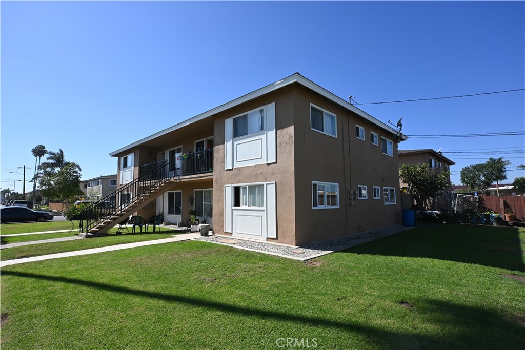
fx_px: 263
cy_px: 175
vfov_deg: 67.4
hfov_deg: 90.0
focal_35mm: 18
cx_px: 262
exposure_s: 1/400
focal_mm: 12
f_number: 7.1
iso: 100
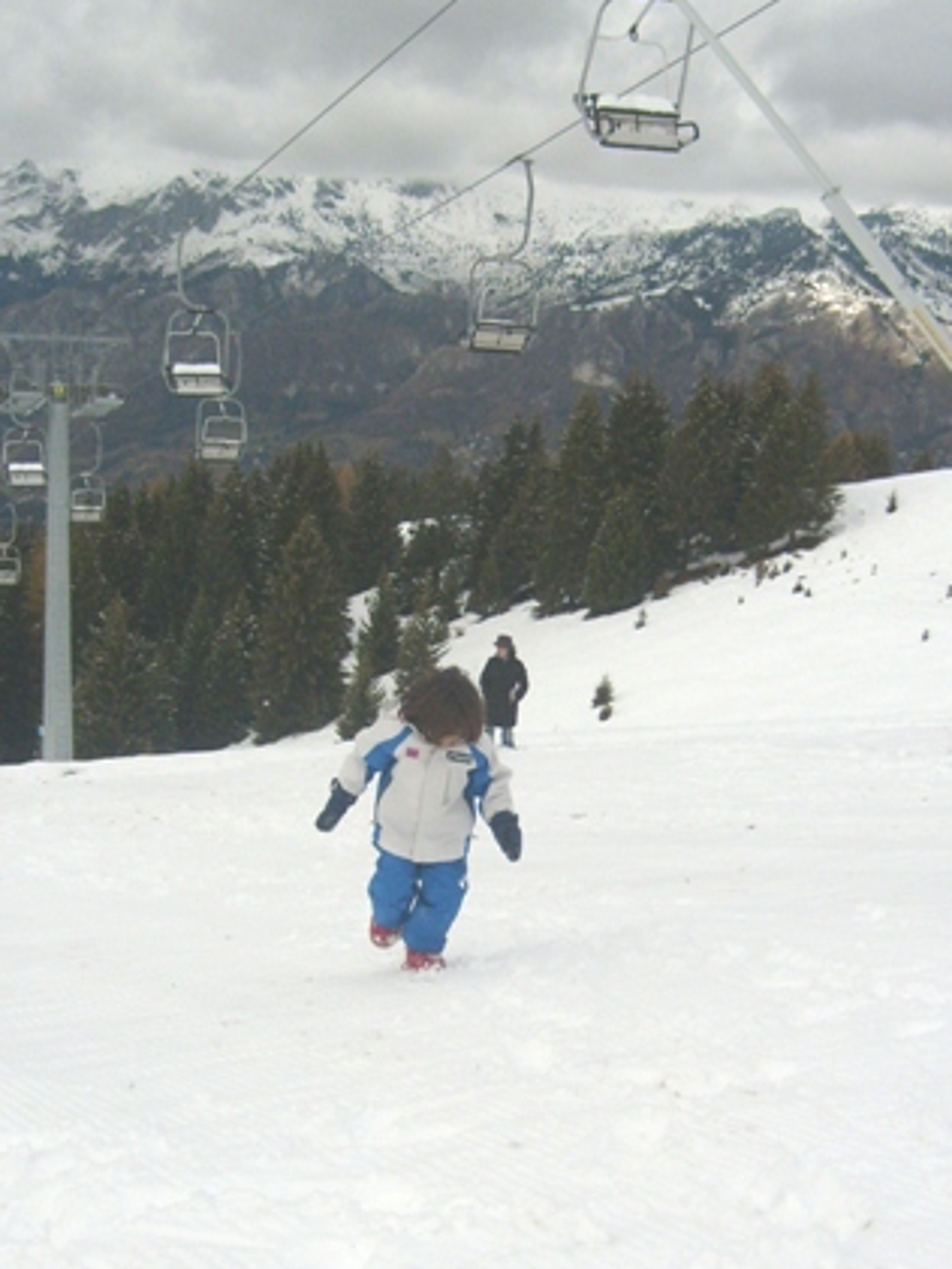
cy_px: 835
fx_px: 1869
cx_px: 496
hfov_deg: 28.6
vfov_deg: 37.1
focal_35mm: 51
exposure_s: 1/500
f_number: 7.1
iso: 80
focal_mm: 5.8
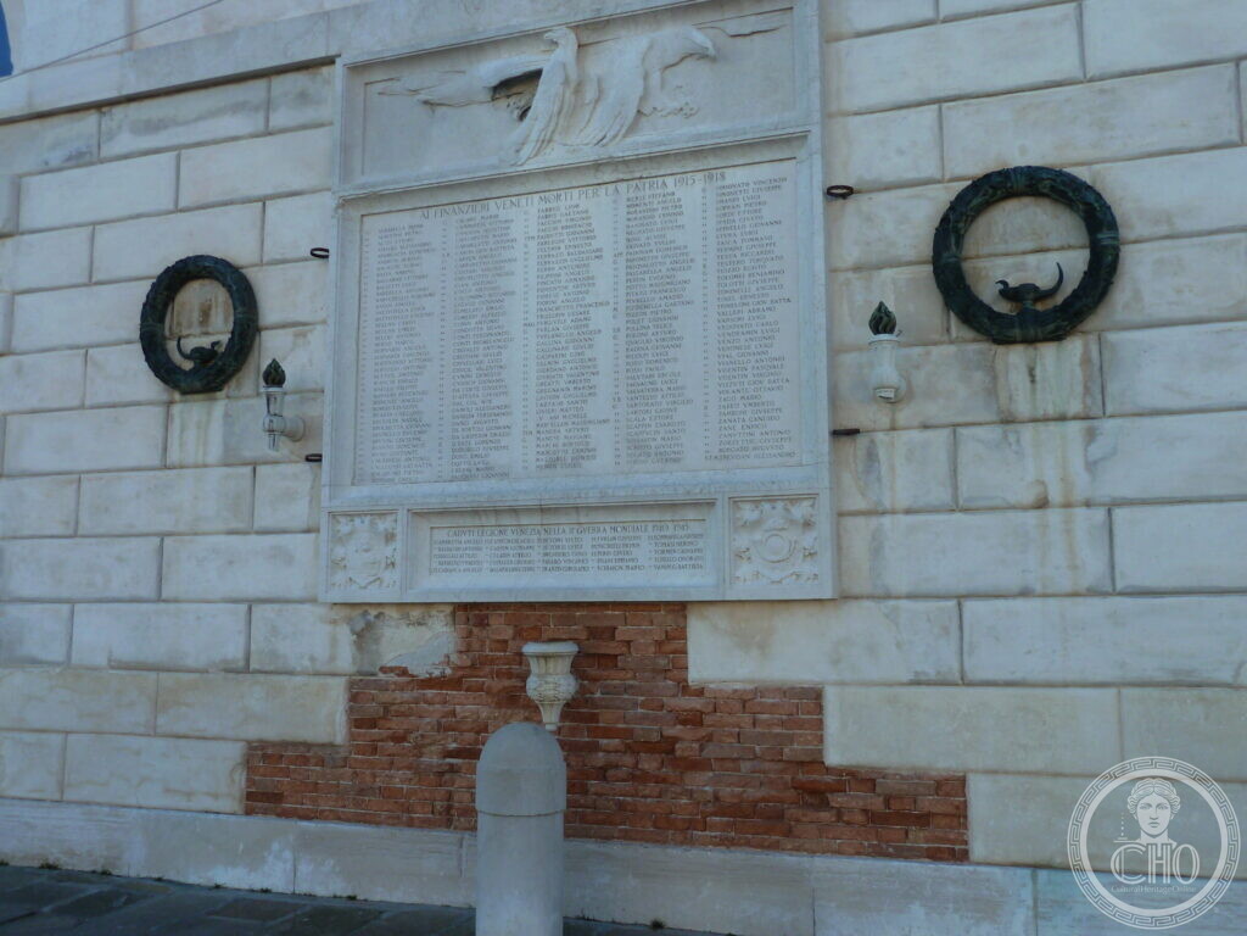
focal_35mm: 35
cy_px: 468
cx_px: 624
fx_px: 1261
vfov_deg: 40.7
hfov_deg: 52.6
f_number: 4
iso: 80
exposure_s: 1/200
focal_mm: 5.7
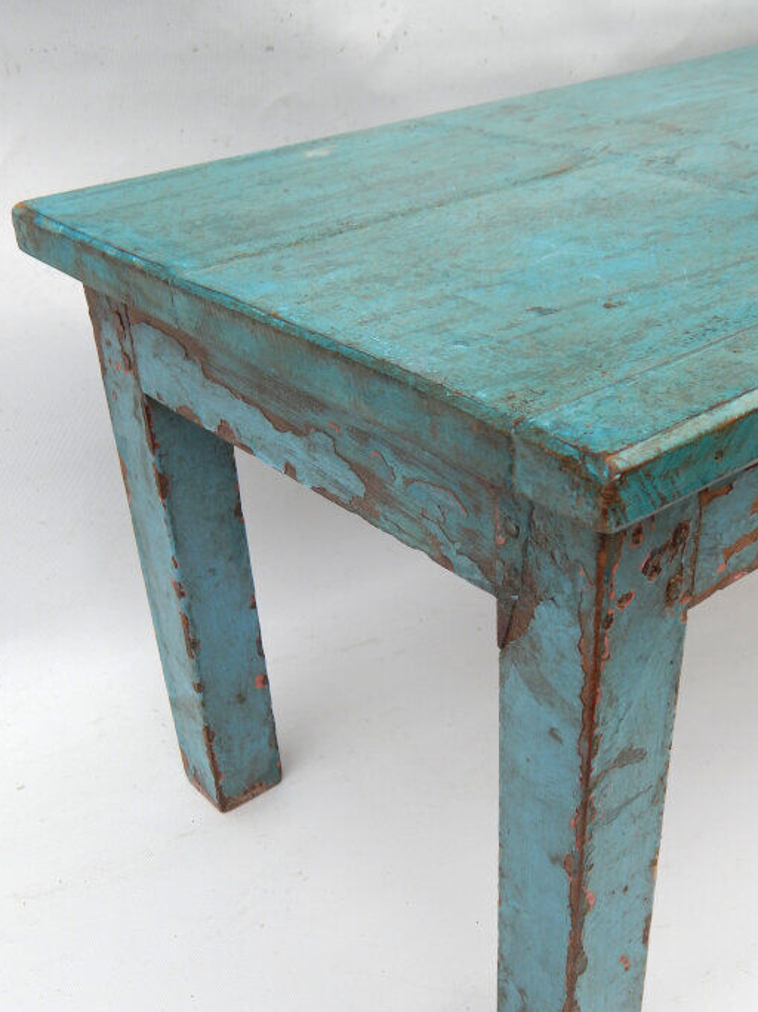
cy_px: 578
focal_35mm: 41
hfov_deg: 35.1
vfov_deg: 45.7
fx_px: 1197
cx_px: 434
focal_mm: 6.1
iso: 125
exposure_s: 1/500
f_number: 3.3
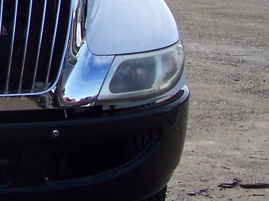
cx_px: -113
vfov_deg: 8.6
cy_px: -6
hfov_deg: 11.1
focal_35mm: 172
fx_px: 1336
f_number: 4
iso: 64
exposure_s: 1/320
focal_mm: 6.3
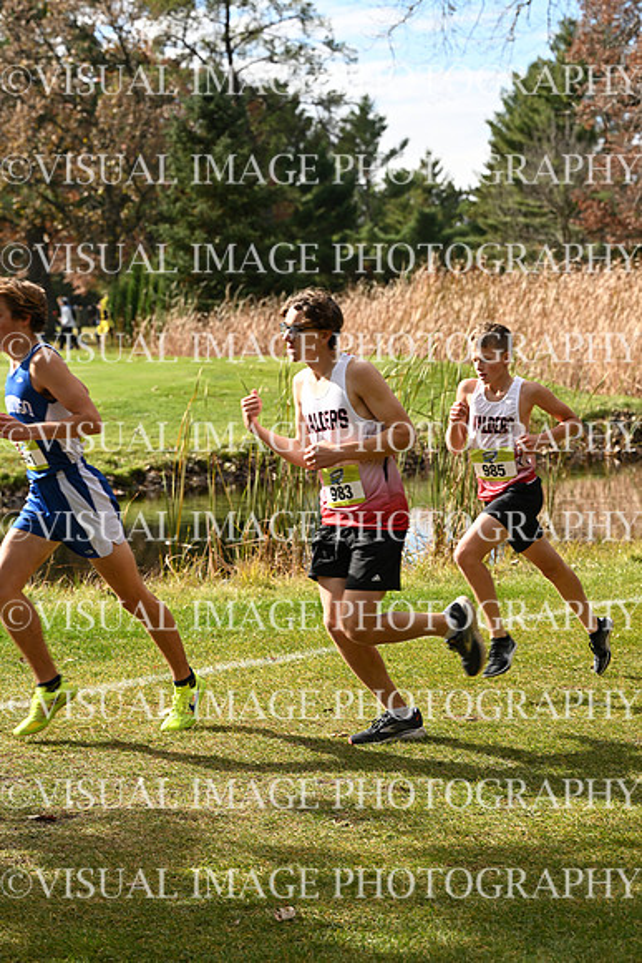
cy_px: 482
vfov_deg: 22.1
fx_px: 2459
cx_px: 321
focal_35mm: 92
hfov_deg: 14.9
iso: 125
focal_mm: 92
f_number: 5.6
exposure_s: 1/400
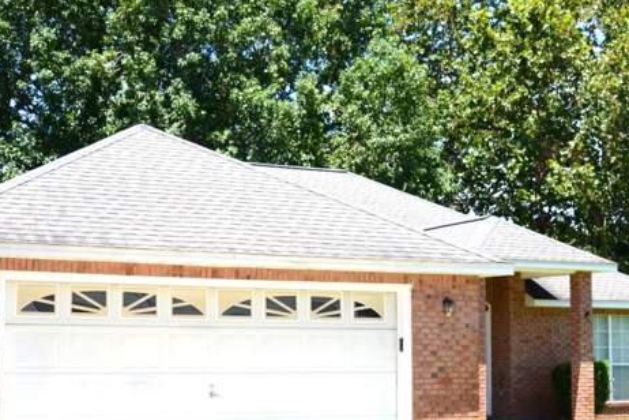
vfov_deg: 23.7
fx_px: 996
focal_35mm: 57
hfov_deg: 35.0
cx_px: 278
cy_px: 248
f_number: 7.1
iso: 100
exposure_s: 1/250
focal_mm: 22
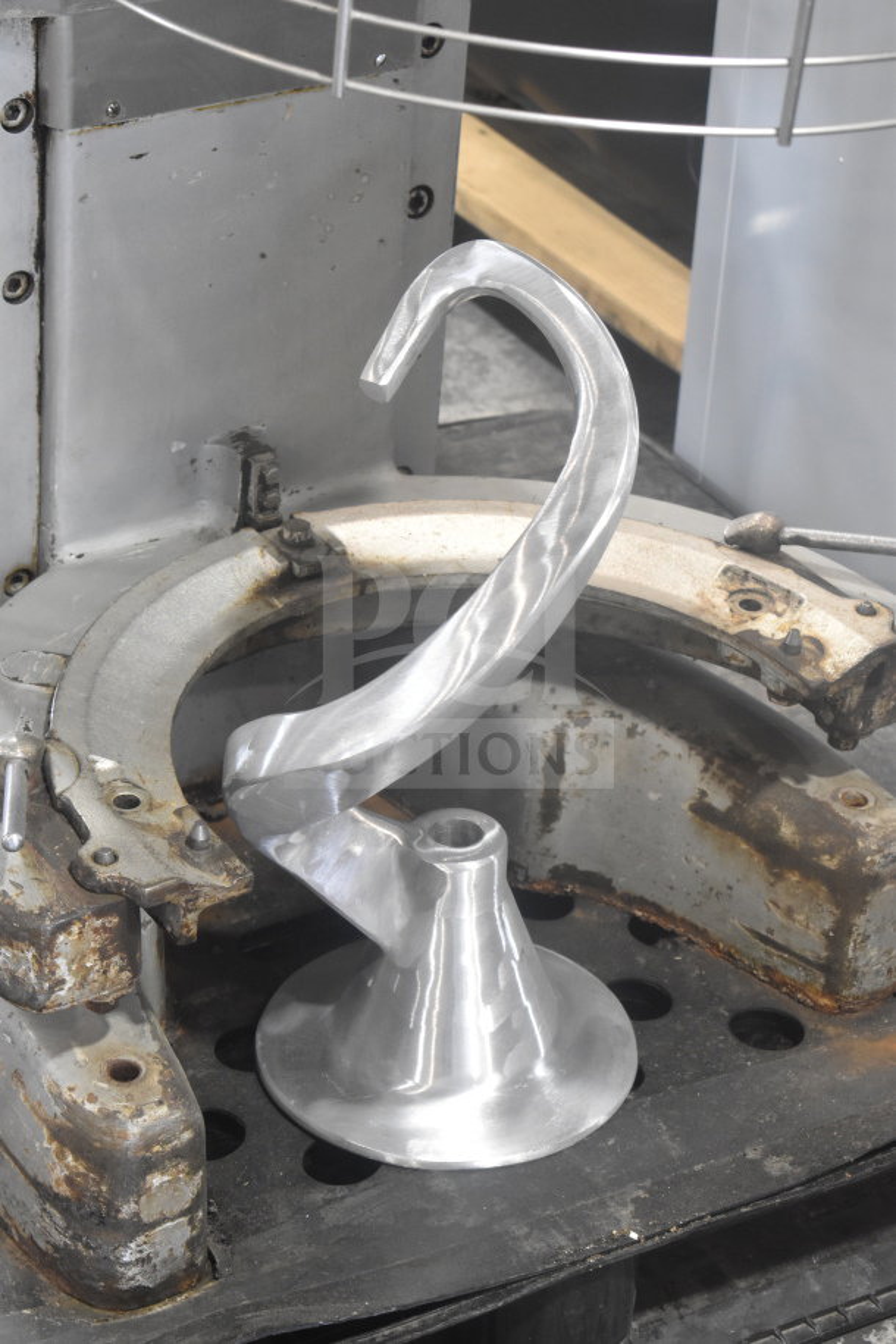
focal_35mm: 82
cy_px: 672
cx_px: 448
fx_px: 3080
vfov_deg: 24.6
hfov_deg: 16.6
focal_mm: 55
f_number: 5.6
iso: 2200
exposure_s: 1/100
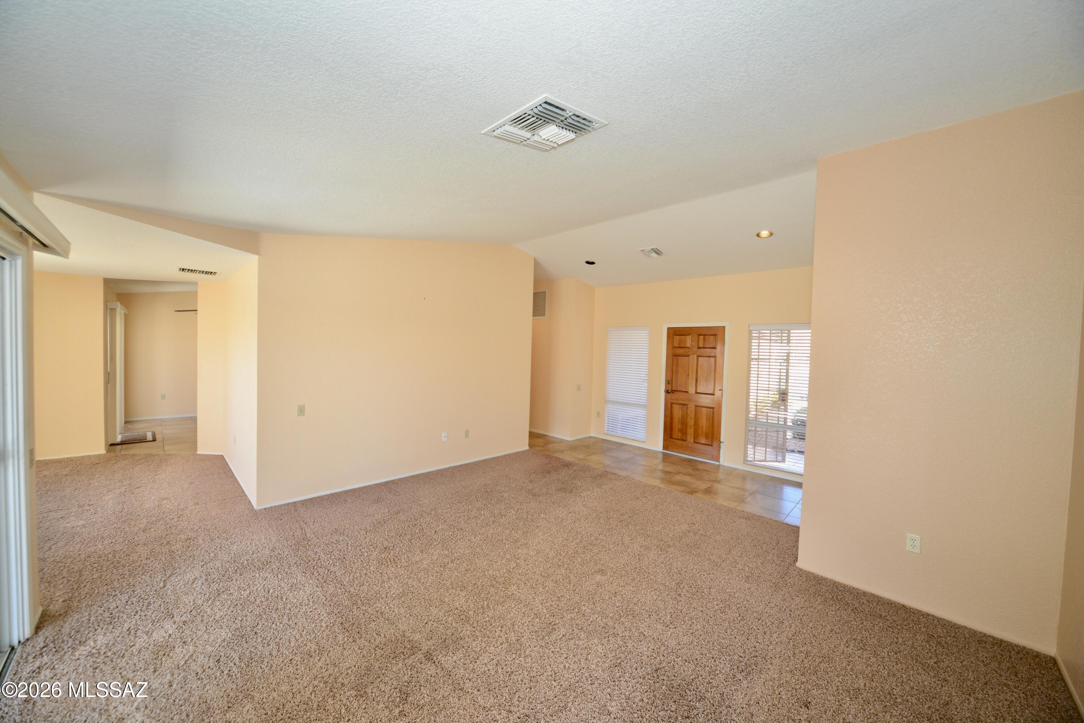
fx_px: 391
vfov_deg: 85.4
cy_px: 362
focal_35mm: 13
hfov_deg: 108.3
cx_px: 542
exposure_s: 1/80
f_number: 7.1
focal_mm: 13
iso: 800
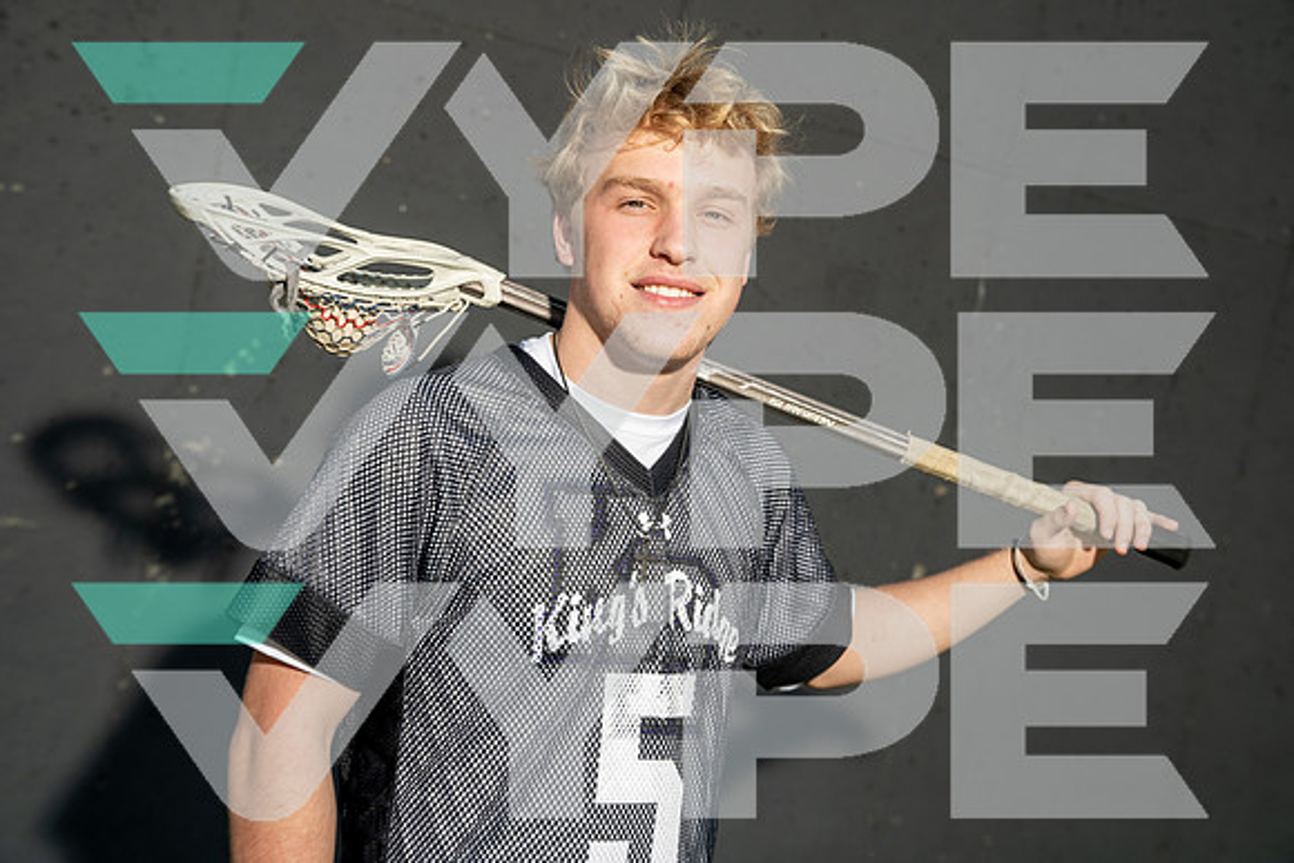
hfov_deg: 43.6
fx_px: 1618
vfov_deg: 29.9
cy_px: 432
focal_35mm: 45
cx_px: 647
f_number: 4.5
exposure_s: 1/250
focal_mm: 45
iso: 200
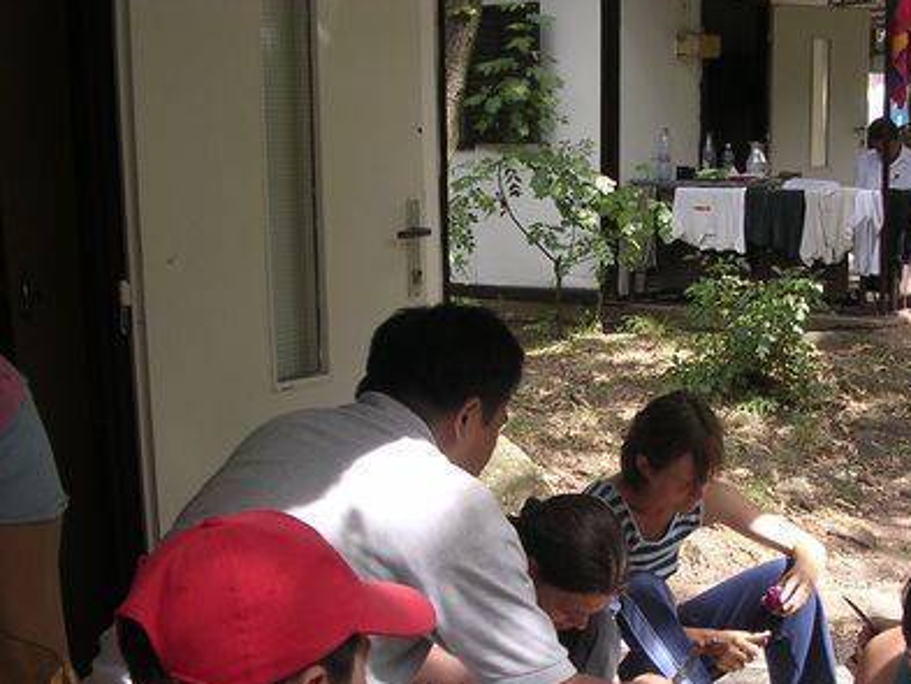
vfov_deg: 24.9
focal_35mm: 58
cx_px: 603
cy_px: 515
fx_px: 1527
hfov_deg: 33.0
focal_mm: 5.8
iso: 100
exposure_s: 1/142
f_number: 2.8
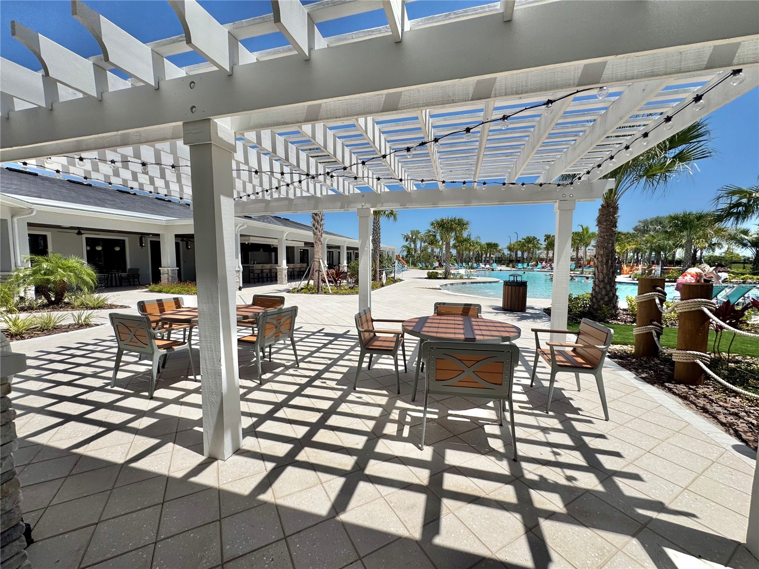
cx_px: 380
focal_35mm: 14
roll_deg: -0.7
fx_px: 307
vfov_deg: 85.7
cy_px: 284
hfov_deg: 102.1
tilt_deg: -3.4
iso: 50
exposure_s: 1/3906
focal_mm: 2.22
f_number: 2.2
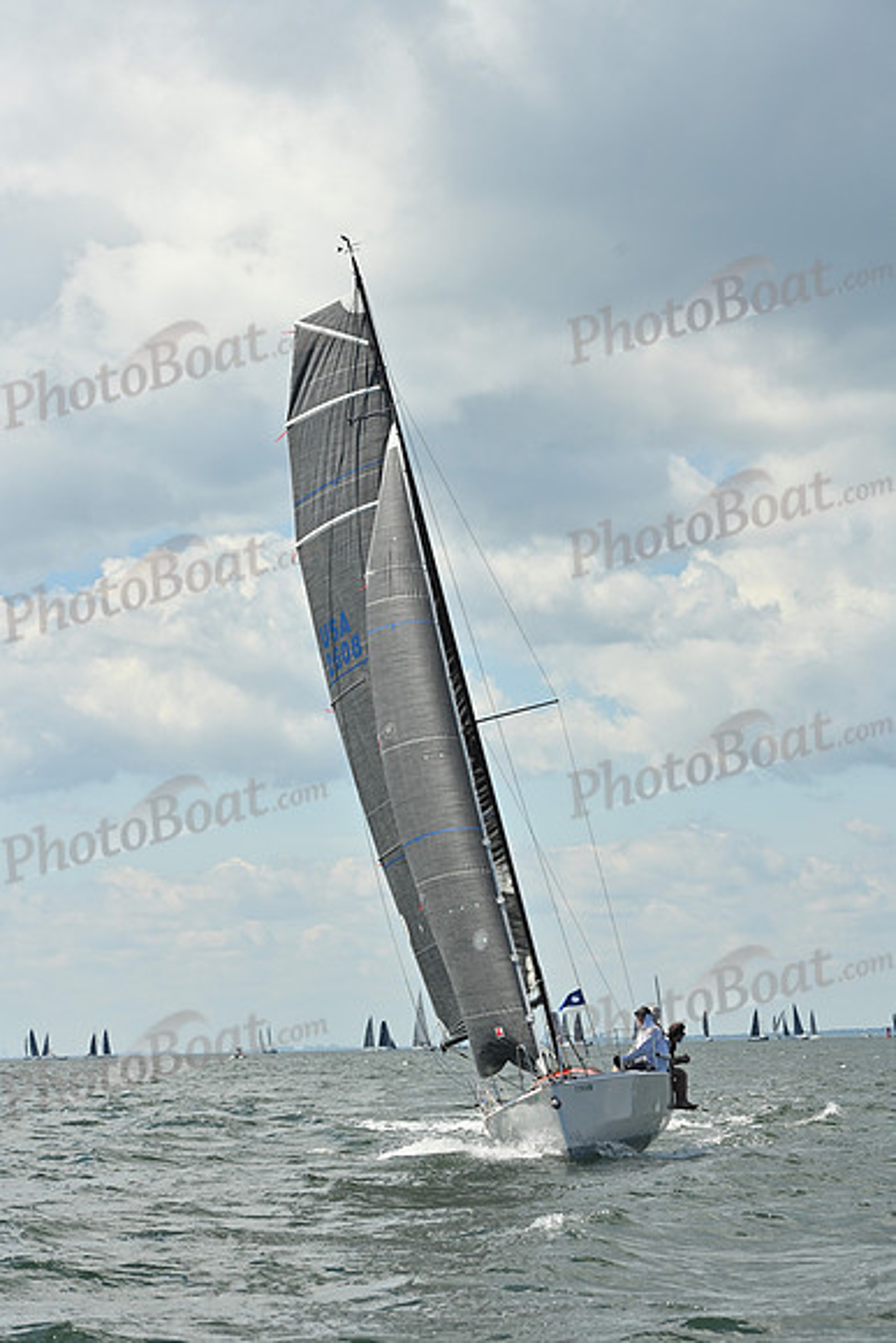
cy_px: 672
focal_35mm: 100
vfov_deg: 20.4
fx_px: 3731
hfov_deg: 13.7
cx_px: 448
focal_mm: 100
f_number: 9
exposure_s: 1/1250
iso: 250
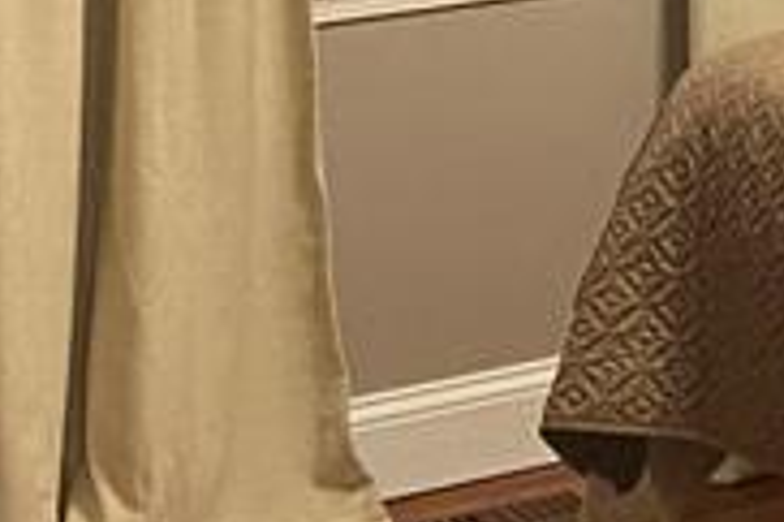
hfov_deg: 13.2
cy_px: -280
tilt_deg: -5.3
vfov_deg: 8.8
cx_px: 892
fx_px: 3307
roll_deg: +1.1
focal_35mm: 152
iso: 500
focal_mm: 4.25
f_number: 1.8
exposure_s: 1/40
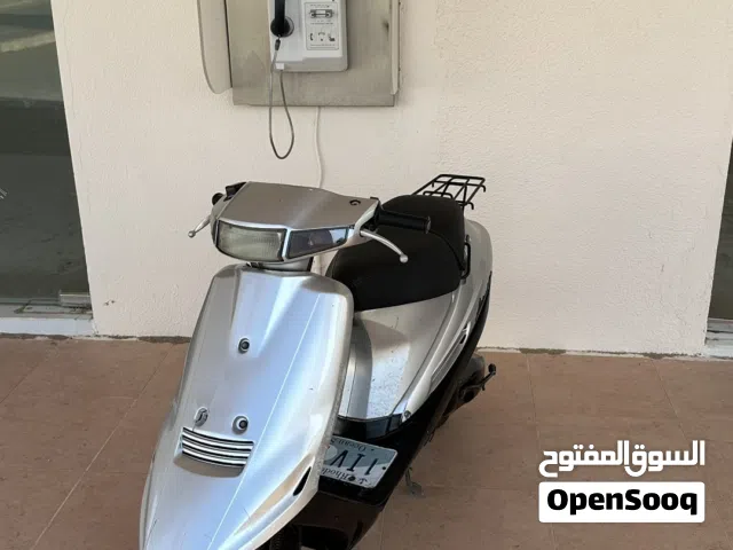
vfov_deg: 56.8
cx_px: 366
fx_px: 508
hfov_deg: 71.6
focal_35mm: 24
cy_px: 275
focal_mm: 6.86
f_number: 1.78
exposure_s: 1/740
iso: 80
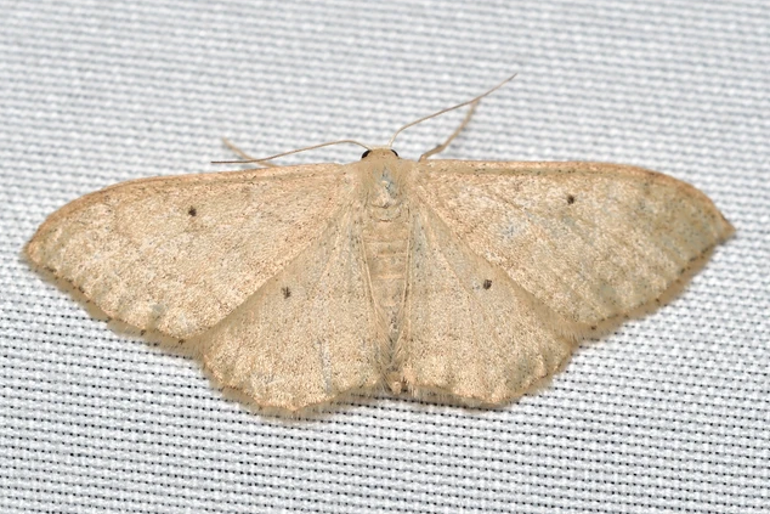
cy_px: 258
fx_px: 4856
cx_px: 383
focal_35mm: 227
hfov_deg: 9.1
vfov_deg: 6.1
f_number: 10
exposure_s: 1/250
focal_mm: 150
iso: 100
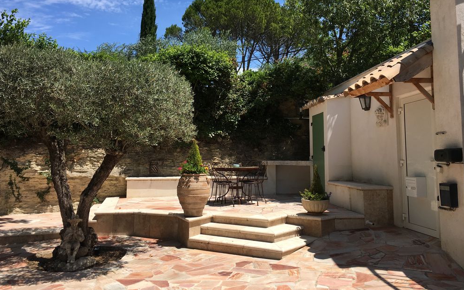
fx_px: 392
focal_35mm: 31
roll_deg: -0.7
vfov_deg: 40.5
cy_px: 120
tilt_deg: +5.8
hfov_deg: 61.2
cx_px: 232
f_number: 2.2
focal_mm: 4.15
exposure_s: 1/1570
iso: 25
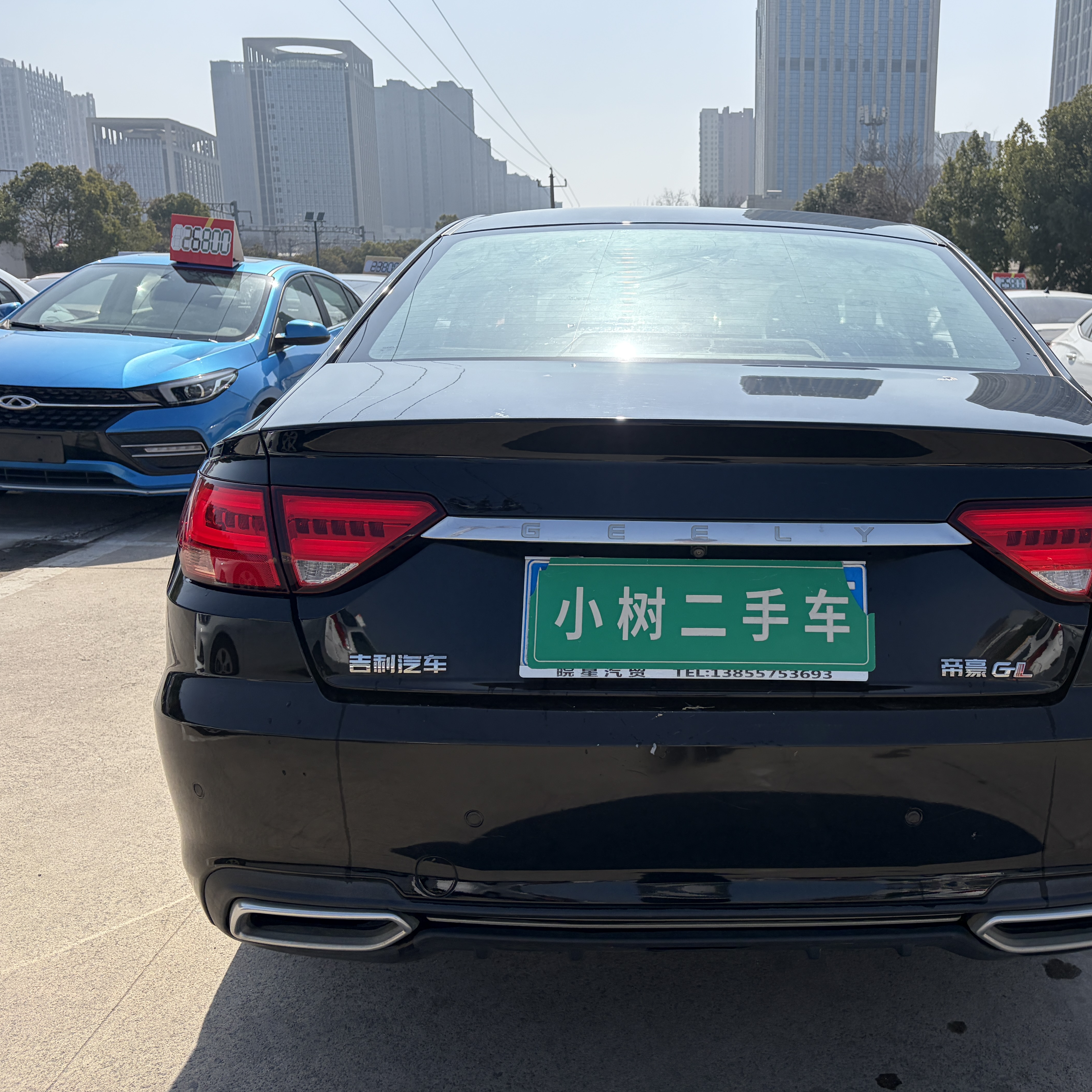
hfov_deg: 51.7
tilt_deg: -12.9
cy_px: 543
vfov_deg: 52.5
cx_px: 713
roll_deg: -0.4
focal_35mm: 31
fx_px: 1106
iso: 64
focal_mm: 5.96
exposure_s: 1/4950
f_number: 1.6
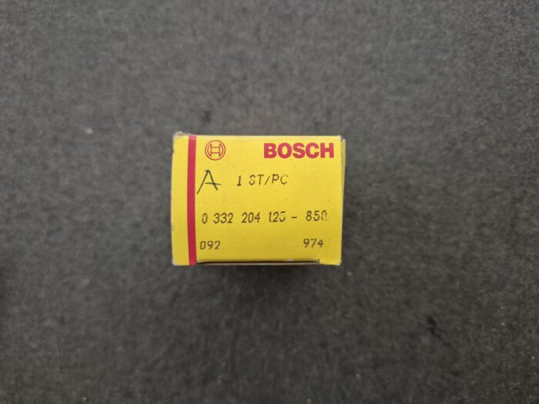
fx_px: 358
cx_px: 270
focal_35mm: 23
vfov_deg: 58.9
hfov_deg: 73.9
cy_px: 202
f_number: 1.8
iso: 800
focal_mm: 5.4
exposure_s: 1/100
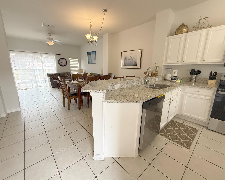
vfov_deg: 84.0
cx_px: 108
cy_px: 89
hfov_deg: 96.7
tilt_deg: -13.1
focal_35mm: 15
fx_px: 100
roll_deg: -0.3
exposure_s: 1/120
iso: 250
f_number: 2.2
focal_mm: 2.22
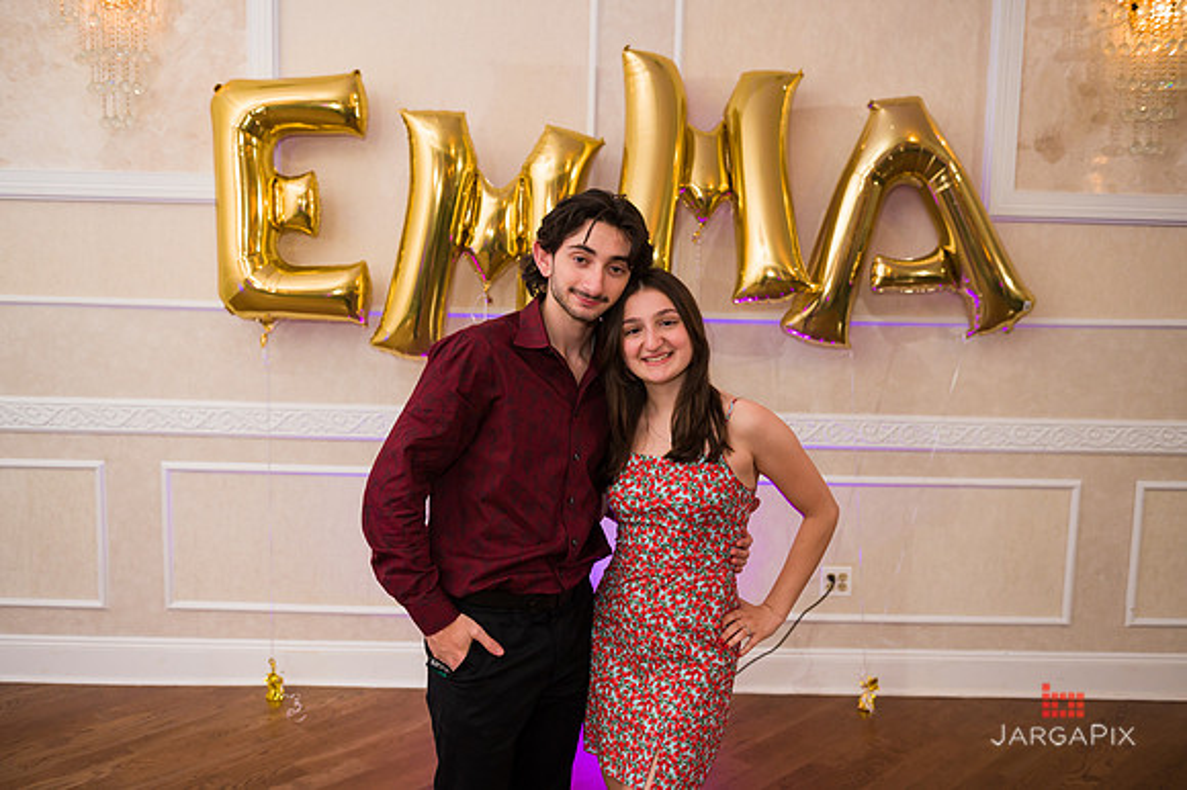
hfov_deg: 55.8
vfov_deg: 38.8
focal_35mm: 34
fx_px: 1120
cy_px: 395
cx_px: 594
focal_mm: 34
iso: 1250
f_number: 4
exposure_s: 1/200
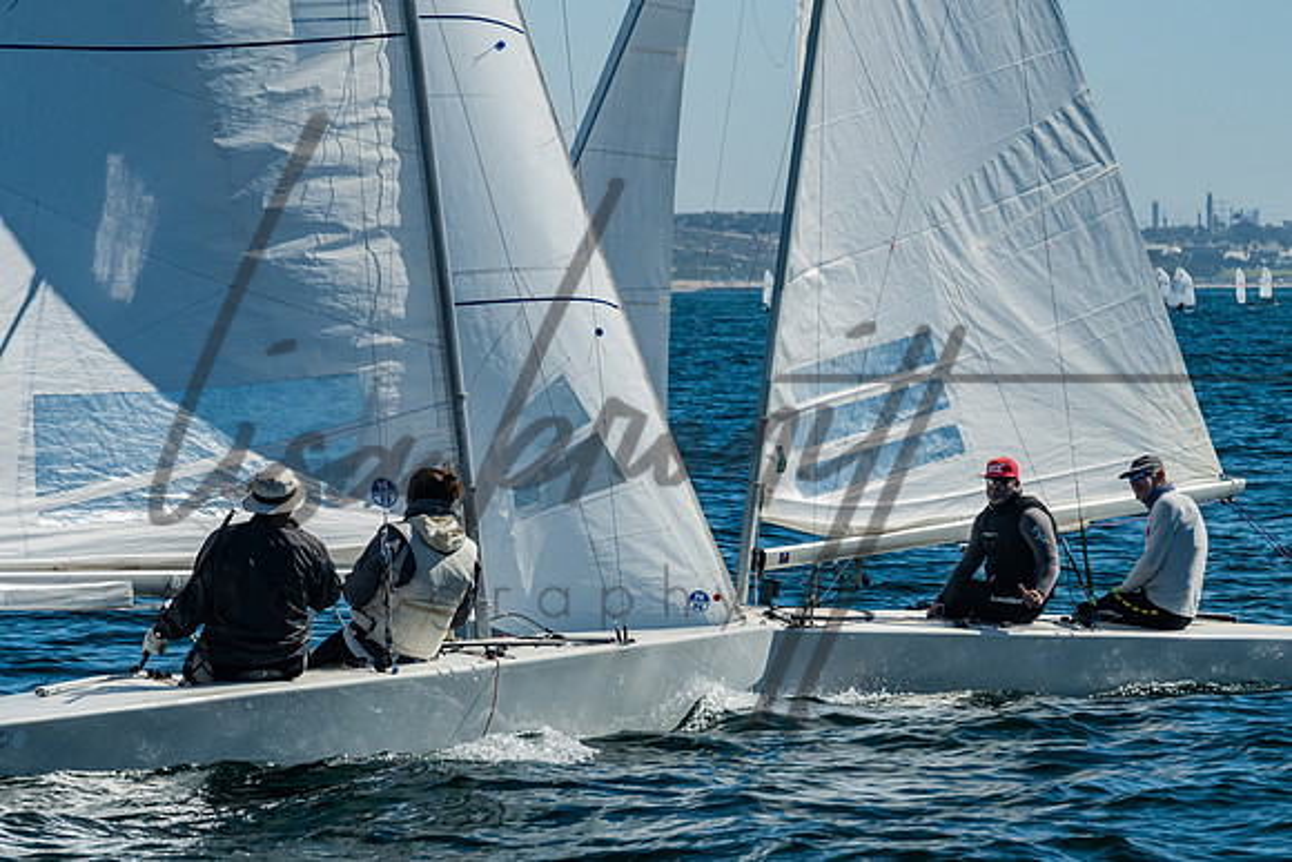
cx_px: 728
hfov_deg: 7.8
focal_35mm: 265
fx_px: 9509
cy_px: 380
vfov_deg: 5.2
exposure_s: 1/500
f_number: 10
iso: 400
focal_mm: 175
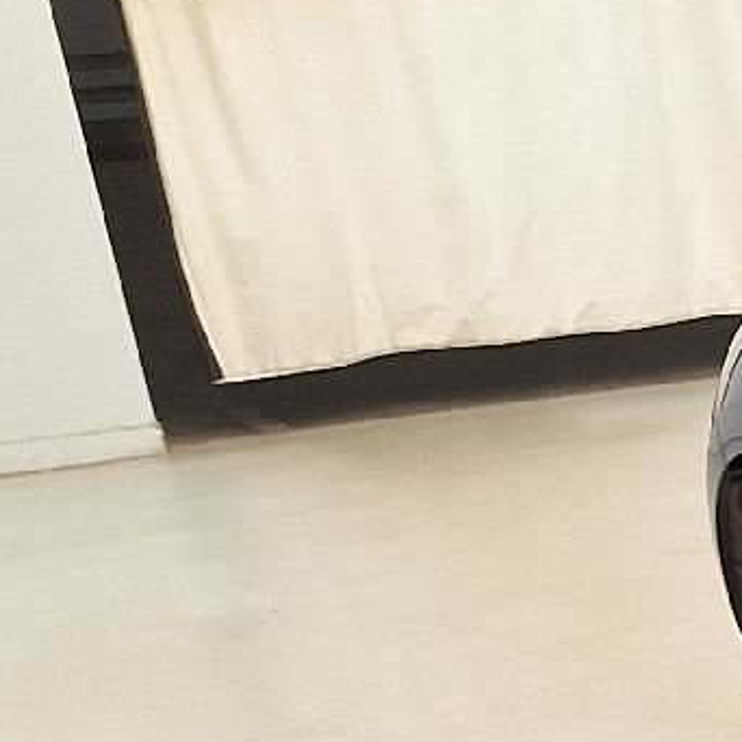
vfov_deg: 14.8
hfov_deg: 11.2
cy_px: 870
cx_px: 2065
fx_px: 2765
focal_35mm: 114
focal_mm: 5.54
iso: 50
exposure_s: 1/100
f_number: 1.8
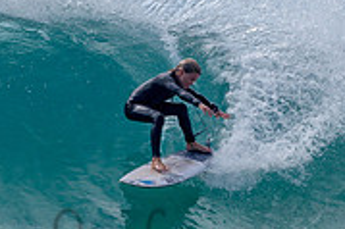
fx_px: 19015
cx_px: 263
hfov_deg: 1.0
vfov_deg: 0.7
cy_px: 167
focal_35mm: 1986
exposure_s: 1/2000
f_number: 5.6
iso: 160
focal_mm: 500
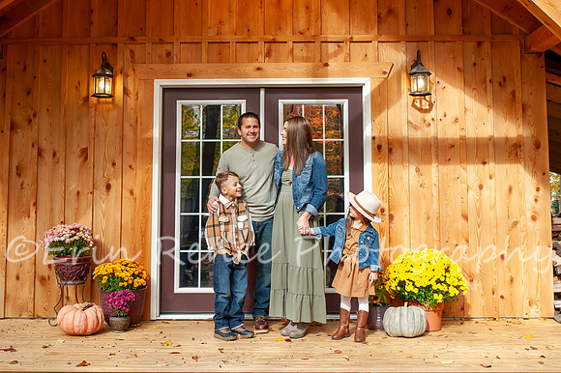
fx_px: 665
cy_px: 136
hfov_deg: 45.8
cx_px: 281
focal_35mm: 43
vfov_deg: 31.2
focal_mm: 30
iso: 500
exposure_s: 1/160
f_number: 5.6
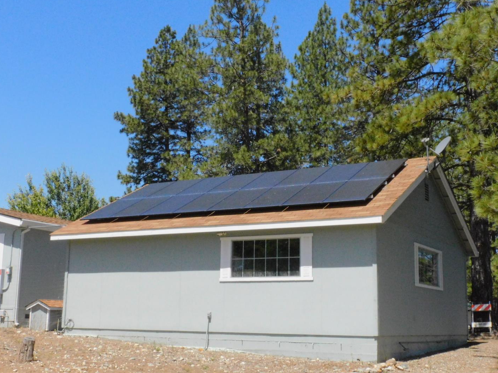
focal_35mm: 53
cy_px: 182
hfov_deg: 36.2
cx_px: 237
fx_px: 762
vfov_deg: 27.5
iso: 800
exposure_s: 1/1600
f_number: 8
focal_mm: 9
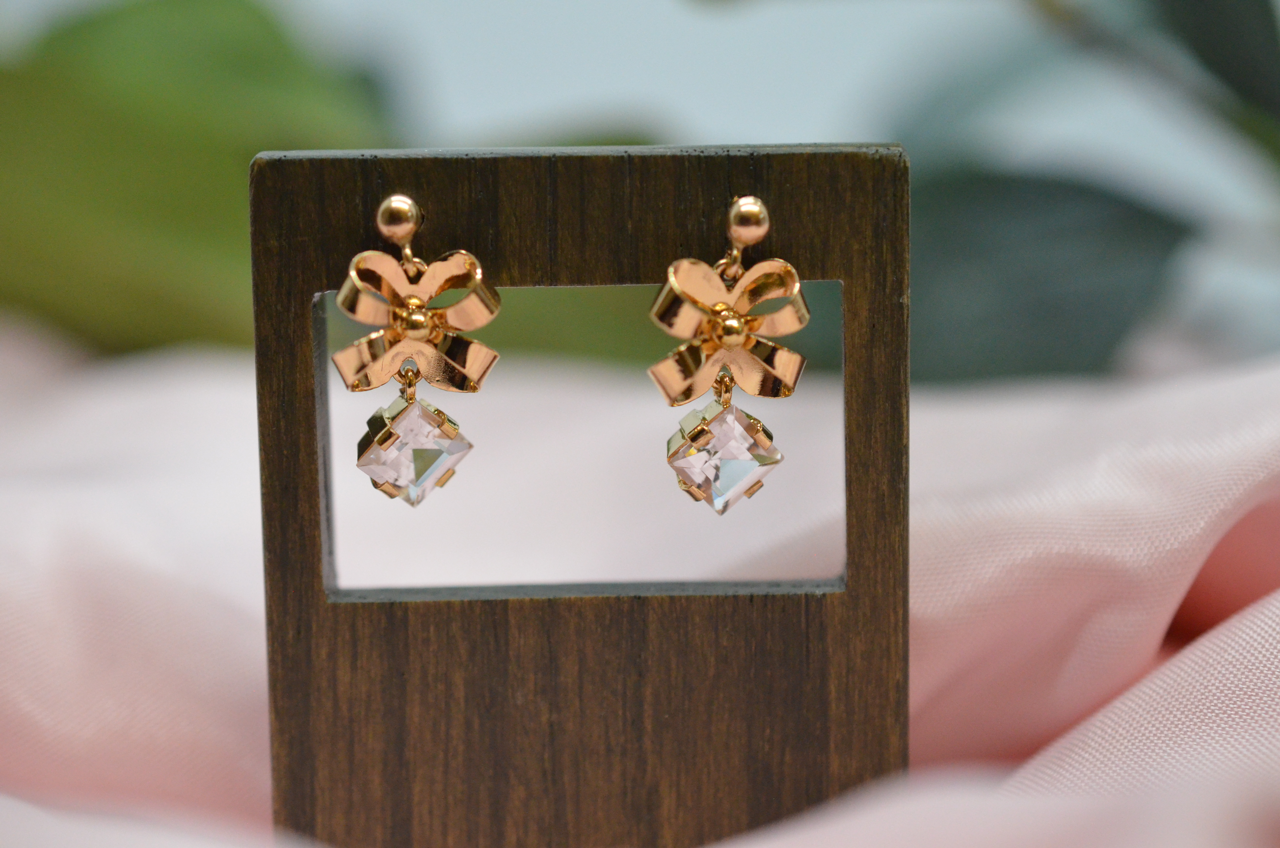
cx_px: 640
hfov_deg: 33.5
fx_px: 2129
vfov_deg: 22.5
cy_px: 424
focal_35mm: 60
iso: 3200
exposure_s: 1/2500
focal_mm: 40
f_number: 3.5
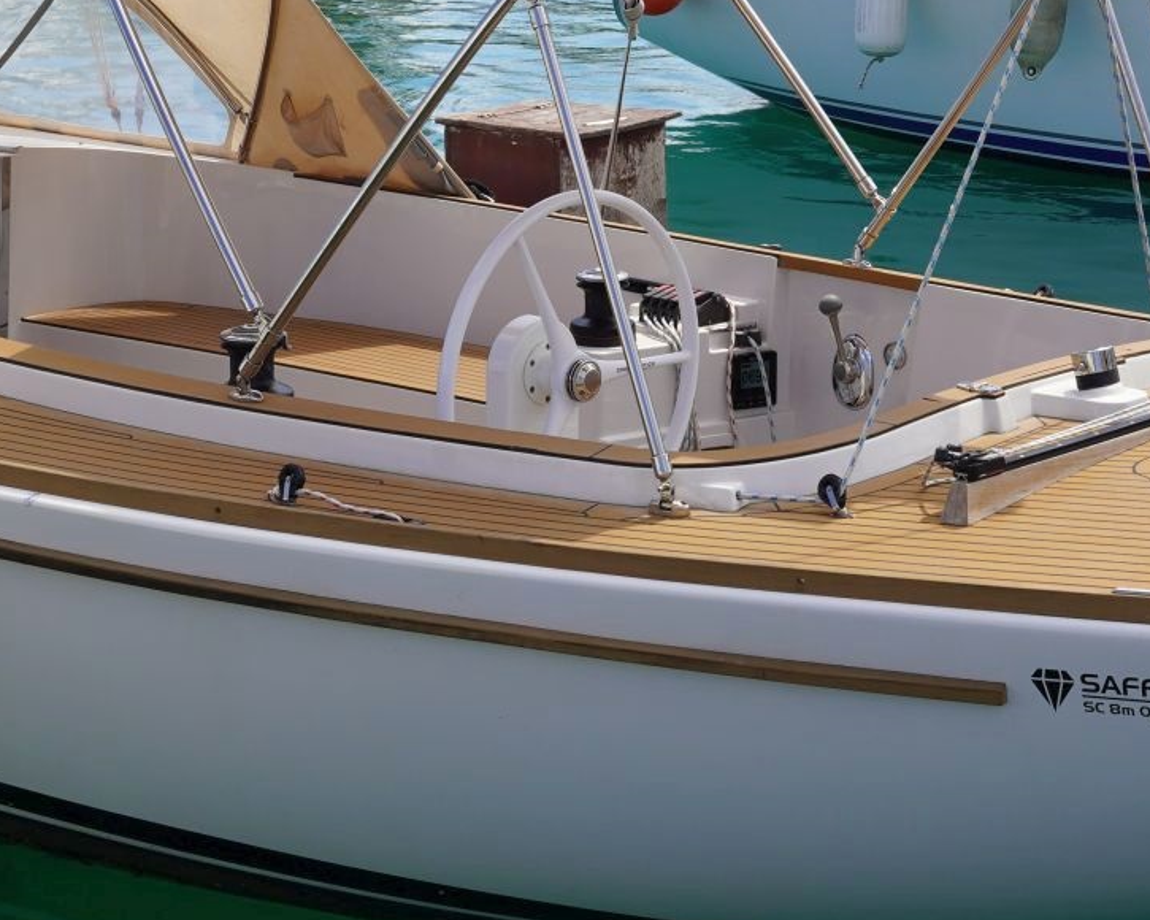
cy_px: 224
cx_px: 498
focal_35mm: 94
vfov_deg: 16.3
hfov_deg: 20.4
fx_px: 3186
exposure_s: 1/160
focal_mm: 25.1
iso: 100
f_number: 10
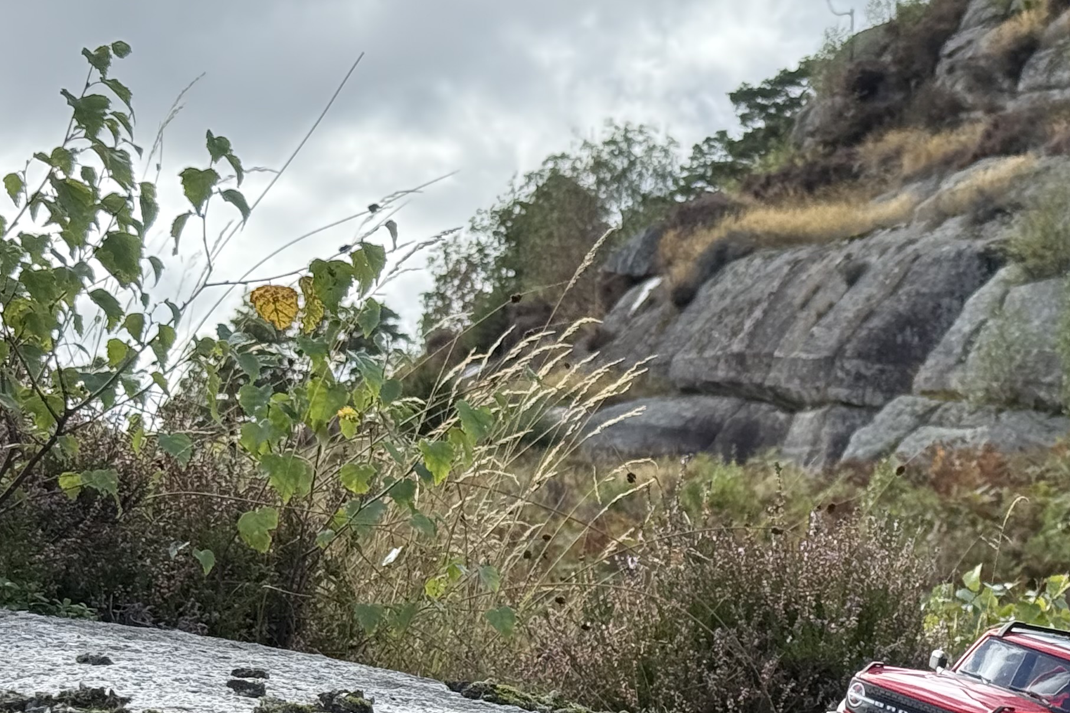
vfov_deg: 12.3
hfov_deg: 17.9
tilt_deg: +1.6
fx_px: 3299
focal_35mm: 111
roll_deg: -0.5
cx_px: 1105
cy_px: 589
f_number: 1.78
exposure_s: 1/2273
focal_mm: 6.76
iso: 100
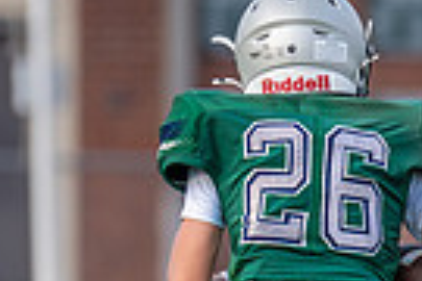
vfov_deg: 1.2
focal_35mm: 1168
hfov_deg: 1.8
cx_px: 425
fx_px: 13690
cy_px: 276
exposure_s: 1/1000
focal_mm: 200
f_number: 2.8
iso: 160
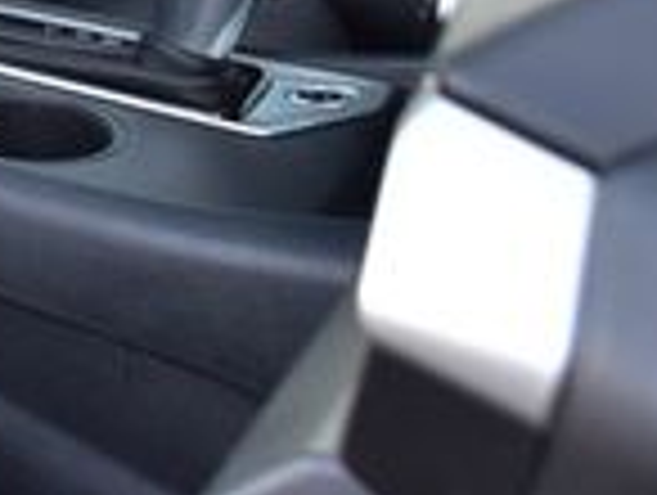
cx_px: -716
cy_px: -459
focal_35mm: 126
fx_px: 2395
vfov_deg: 10.9
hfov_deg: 13.2
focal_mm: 20
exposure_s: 1/40
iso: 400
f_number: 7.1
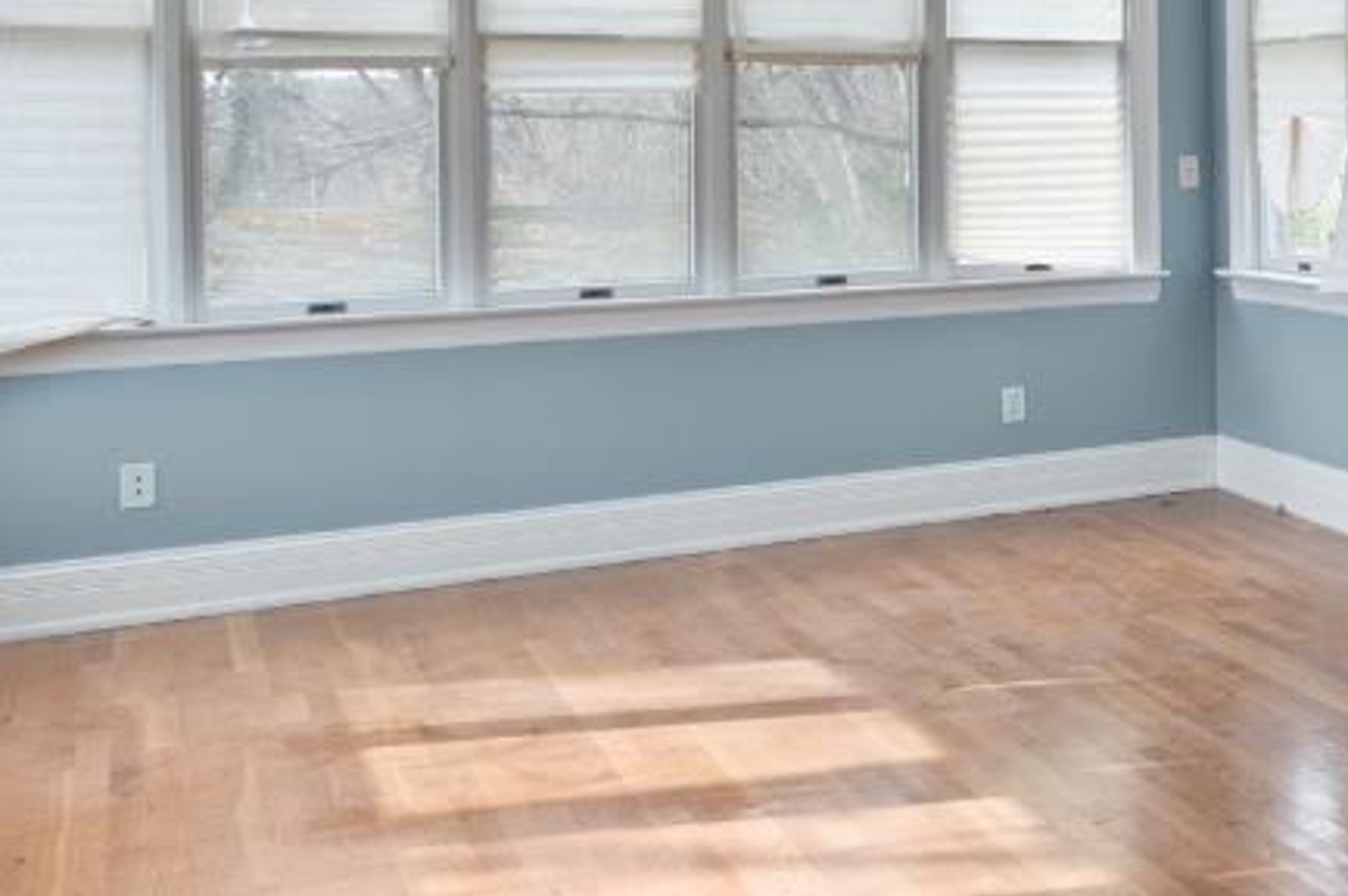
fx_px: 1946
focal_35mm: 52
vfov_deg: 25.3
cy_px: 112
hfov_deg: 29.6
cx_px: 1812
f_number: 5
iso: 400
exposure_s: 1/20
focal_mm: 10
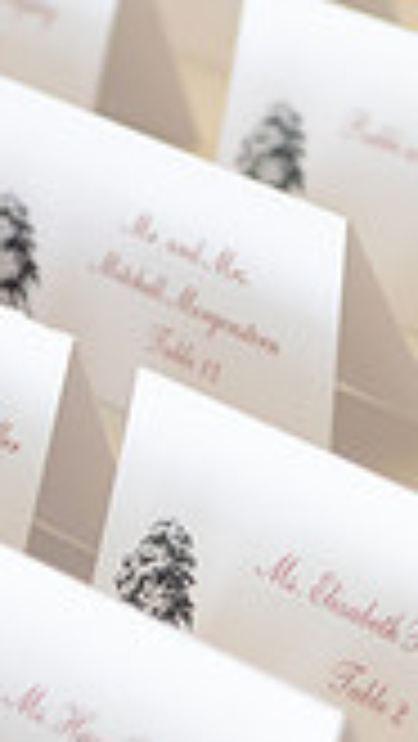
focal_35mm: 303
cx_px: -112
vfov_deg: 7.1
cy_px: 504
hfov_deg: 4.0
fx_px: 5958
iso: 800
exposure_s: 1/250
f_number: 4.5
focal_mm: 55
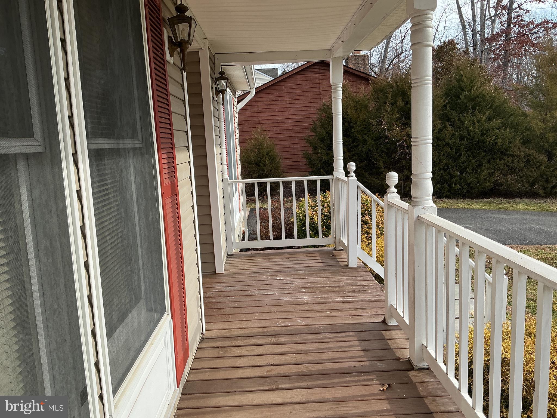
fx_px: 467
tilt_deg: -8.9
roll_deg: +2.5
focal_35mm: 29
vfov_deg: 48.2
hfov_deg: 61.7
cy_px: 209
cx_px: 278
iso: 25
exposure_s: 1/586
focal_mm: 3
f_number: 1.8
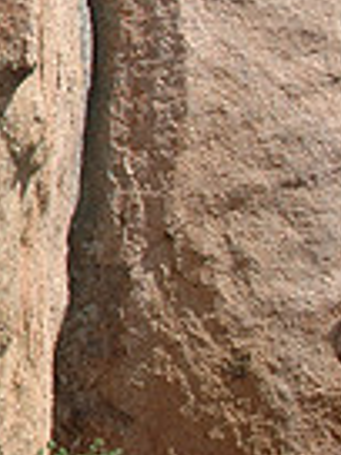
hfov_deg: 9.3
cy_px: 40
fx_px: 1773
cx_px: -602
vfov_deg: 14.5
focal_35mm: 135
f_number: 8
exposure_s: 1/320
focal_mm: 22
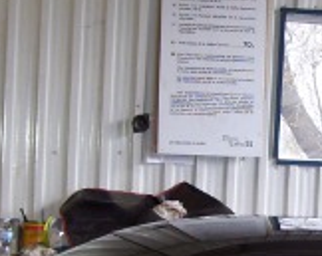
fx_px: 1446
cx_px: 326
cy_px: 255
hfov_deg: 12.5
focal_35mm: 152
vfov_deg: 10.1
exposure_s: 1/60
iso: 100
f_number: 2.7
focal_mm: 6
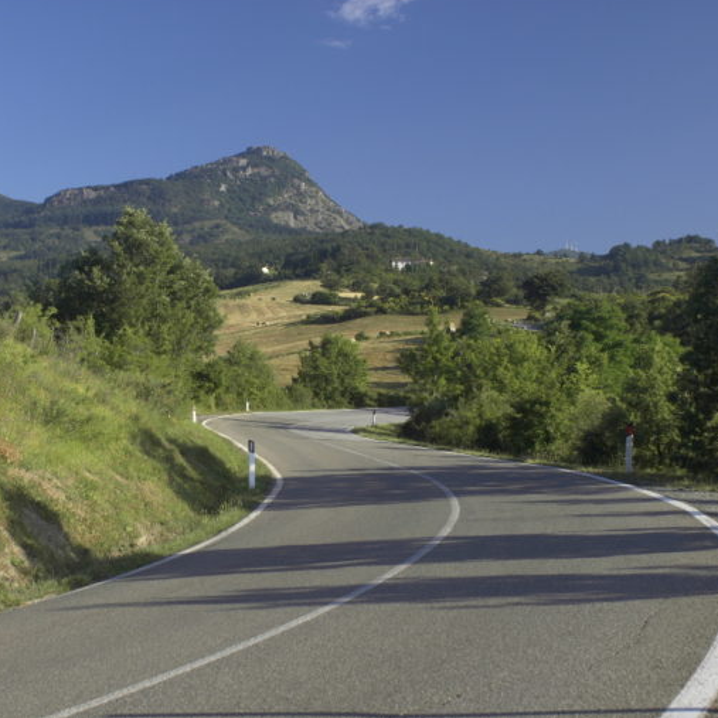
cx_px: 263
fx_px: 1361
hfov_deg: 29.4
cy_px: 355
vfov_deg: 29.6
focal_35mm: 58
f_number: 5.6
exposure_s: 1/60
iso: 80
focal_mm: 30
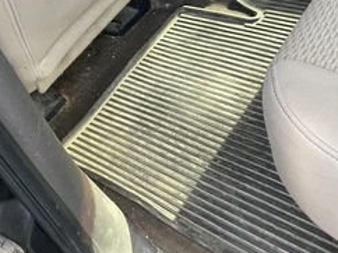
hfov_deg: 39.4
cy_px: 77
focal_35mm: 48
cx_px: 122
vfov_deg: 29.9
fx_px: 468
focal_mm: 3
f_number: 1.8
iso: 64
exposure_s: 1/106
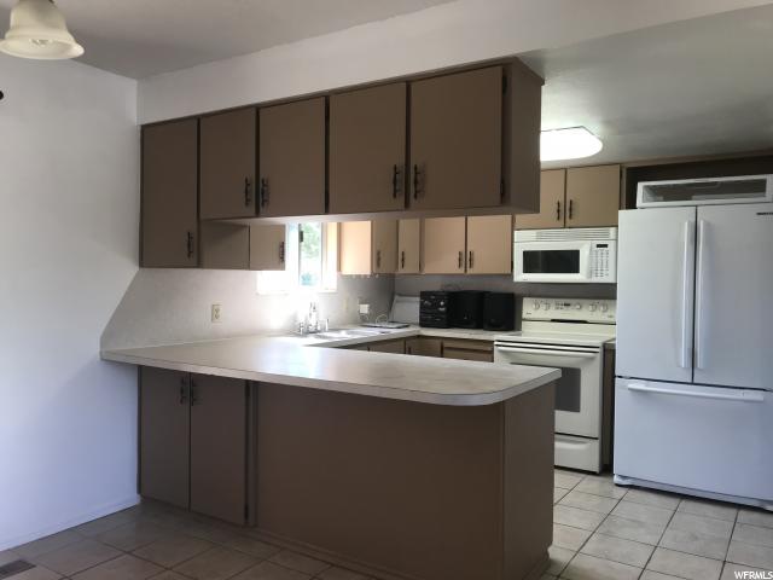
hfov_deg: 63.4
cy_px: 290
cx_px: 386
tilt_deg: -0.4
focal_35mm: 28
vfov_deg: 49.7
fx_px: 625
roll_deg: -2.0
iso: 32
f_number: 1.8
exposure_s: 1/60
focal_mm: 3.99
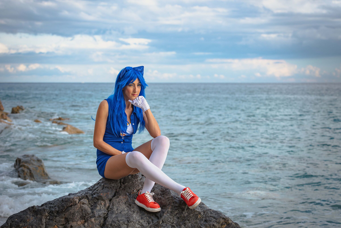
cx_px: 170
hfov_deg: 28.8
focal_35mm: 70
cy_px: 114
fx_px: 663
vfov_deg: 19.5
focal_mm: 70
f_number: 5
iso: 200
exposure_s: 1/800
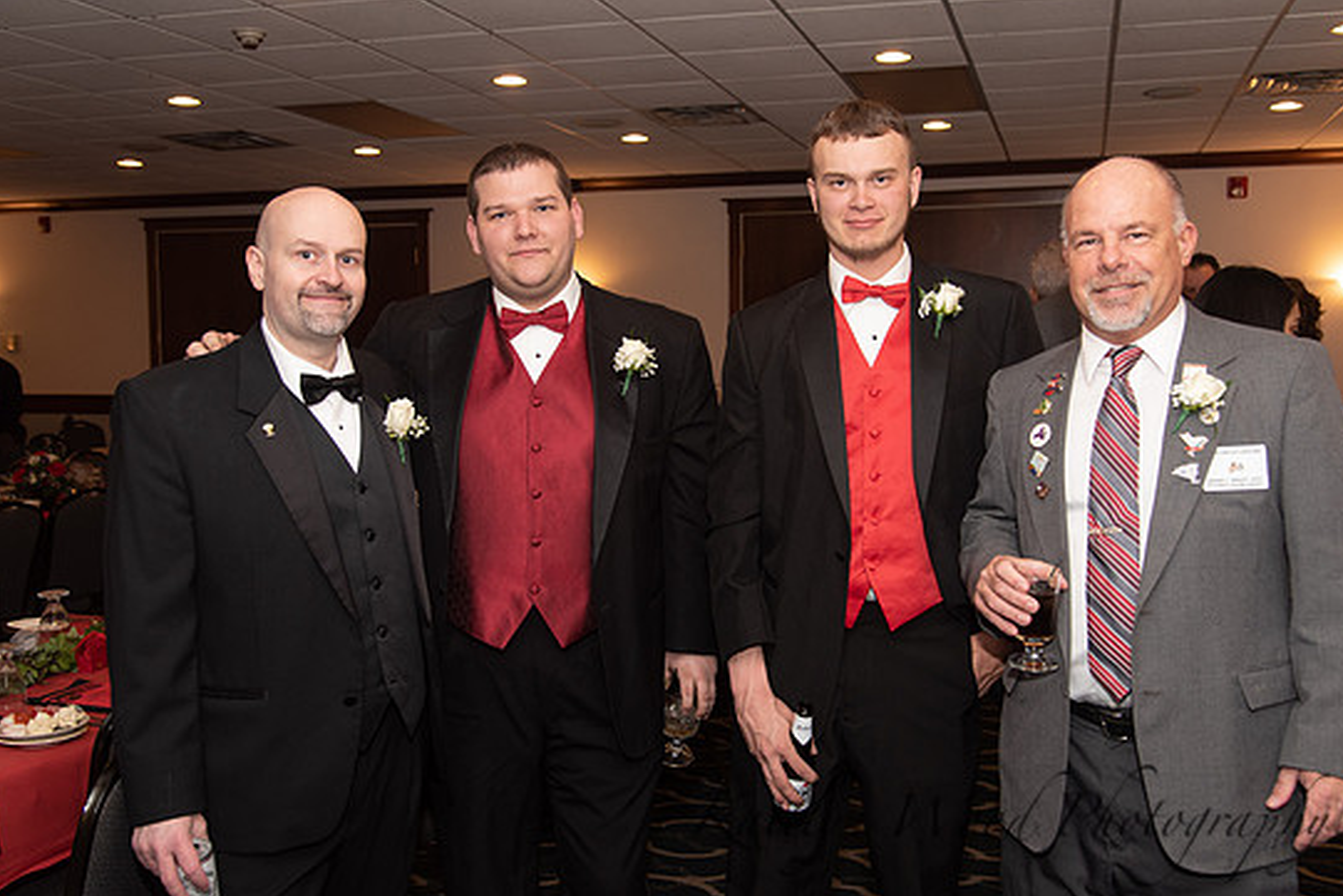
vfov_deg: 37.9
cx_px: 690
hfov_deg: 54.4
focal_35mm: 35
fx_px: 1306
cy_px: 433
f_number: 4
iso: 800
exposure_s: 1/200
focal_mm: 32
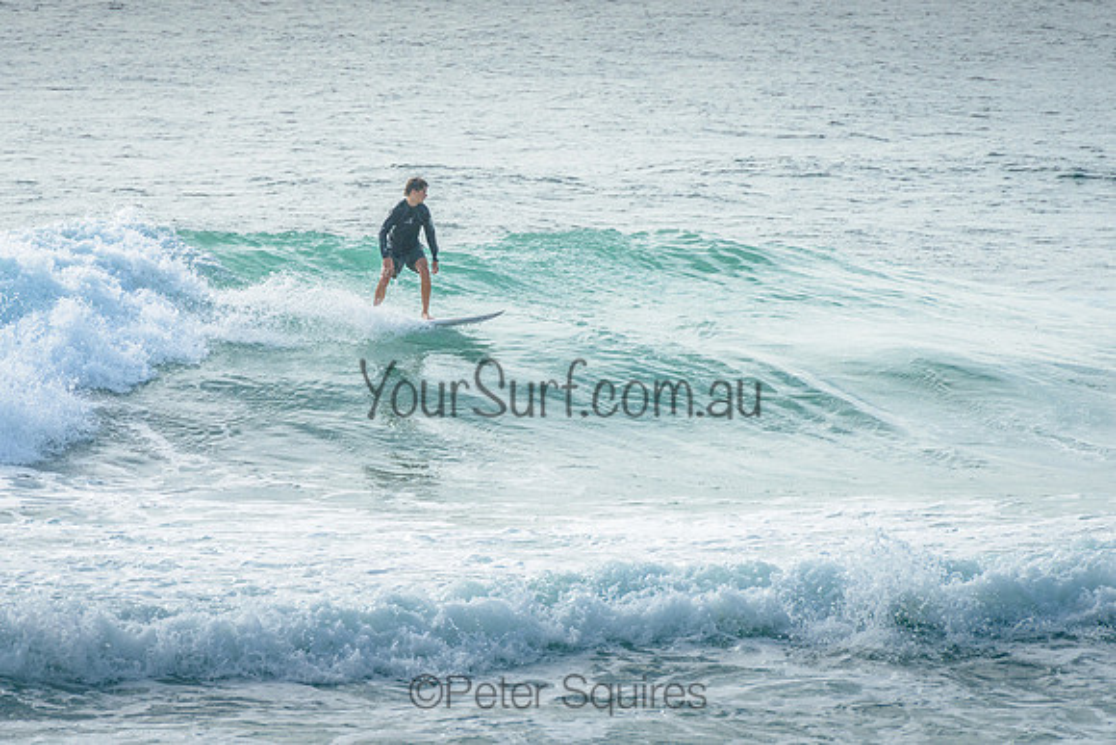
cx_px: 475
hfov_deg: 4.2
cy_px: 319
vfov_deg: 2.8
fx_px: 15206
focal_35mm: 490
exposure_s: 1/1600
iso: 500
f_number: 13
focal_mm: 400
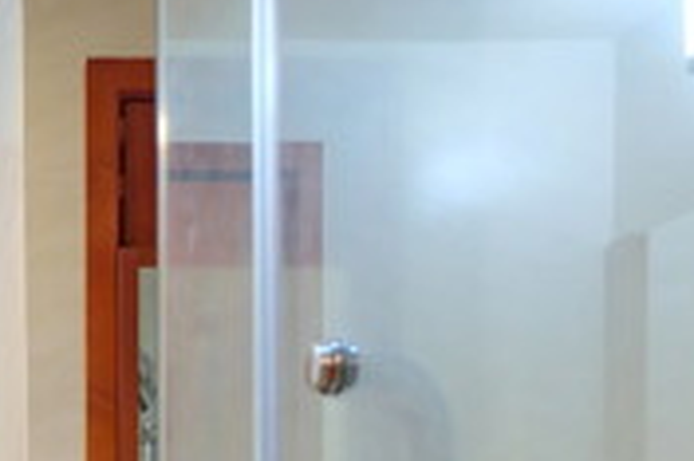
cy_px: 757
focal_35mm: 82
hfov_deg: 21.7
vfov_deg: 15.0
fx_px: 1579
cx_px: -264
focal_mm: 16
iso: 3200
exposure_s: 1/40
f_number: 3.5
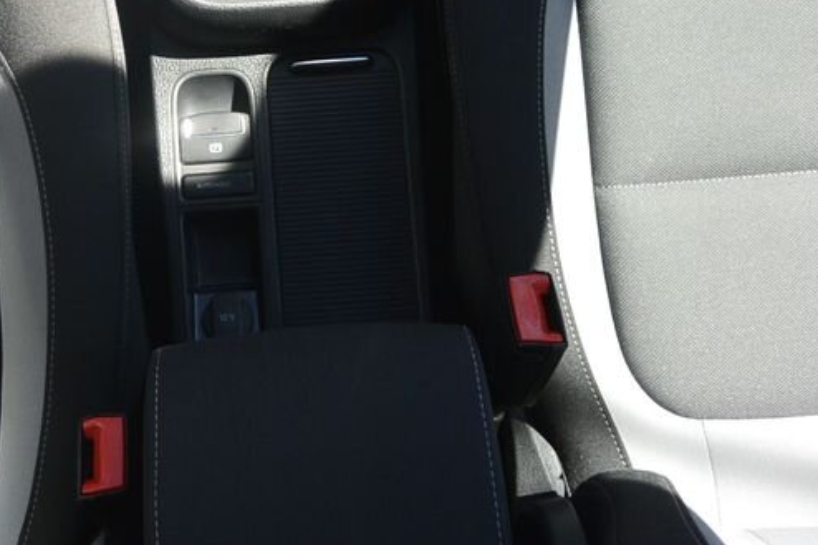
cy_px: 175
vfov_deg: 24.0
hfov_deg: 35.3
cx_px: 272
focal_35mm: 56
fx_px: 1272
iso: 160
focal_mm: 10
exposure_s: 1/200
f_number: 4
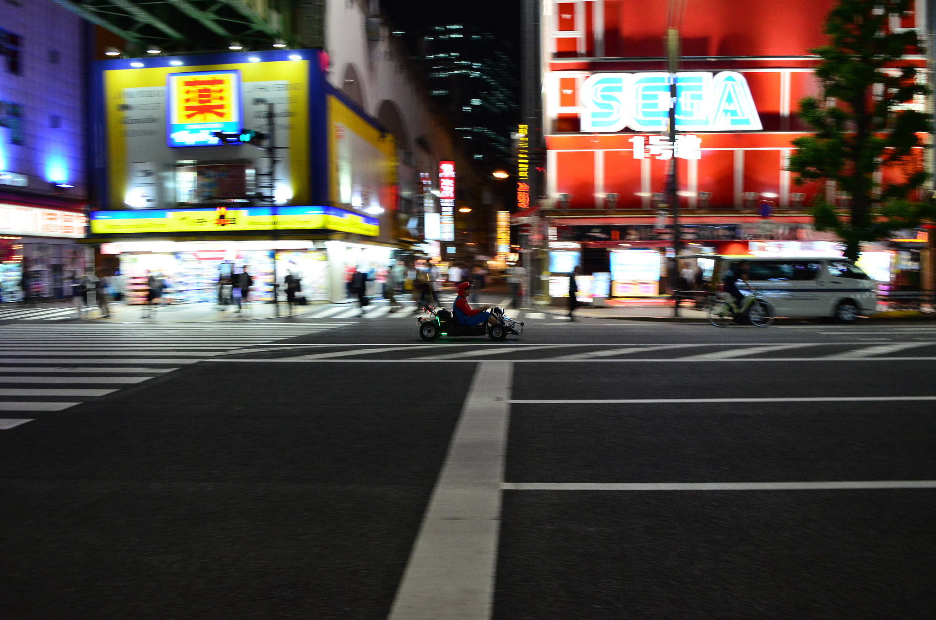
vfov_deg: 41.5
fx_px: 817
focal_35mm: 32
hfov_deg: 59.6
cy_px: 310
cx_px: 468
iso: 1600
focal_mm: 21
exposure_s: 1/60
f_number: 5.6
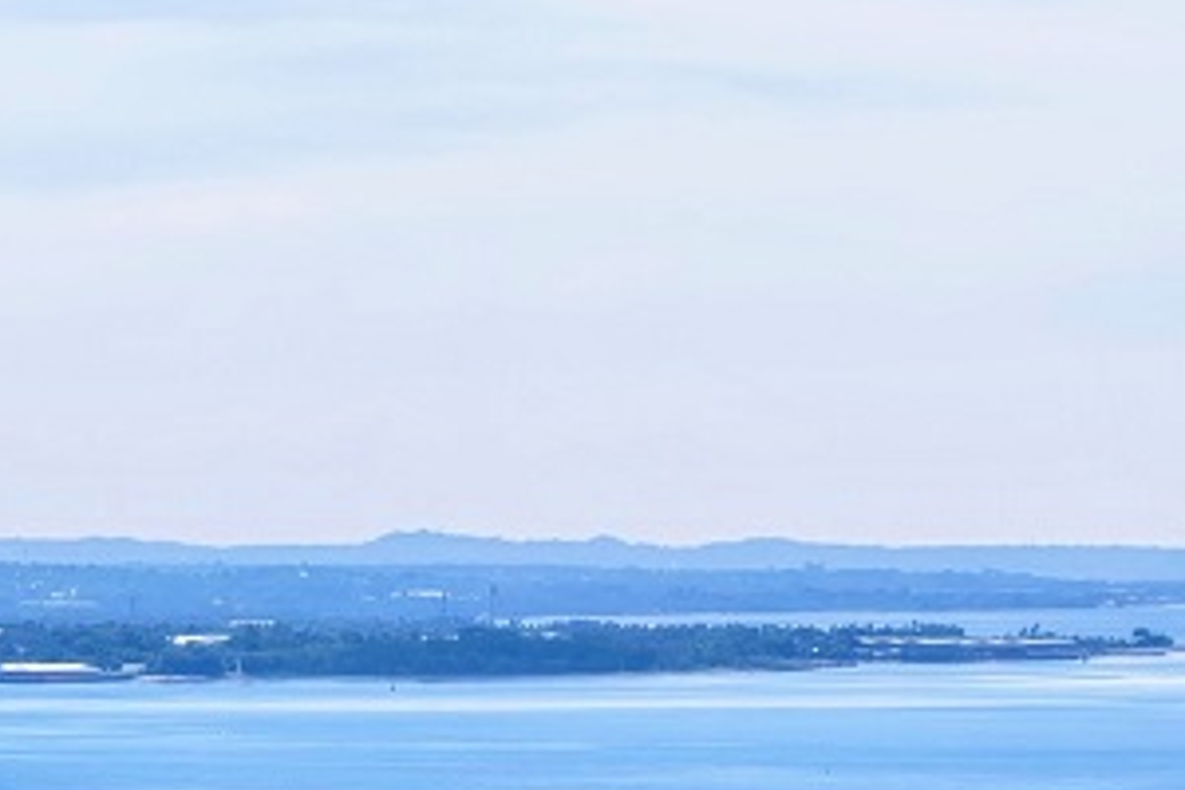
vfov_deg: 9.1
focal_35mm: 137
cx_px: -1505
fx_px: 4509
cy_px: 1789
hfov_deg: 12.4
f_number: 2.8
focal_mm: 14.45
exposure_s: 1/2500
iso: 200
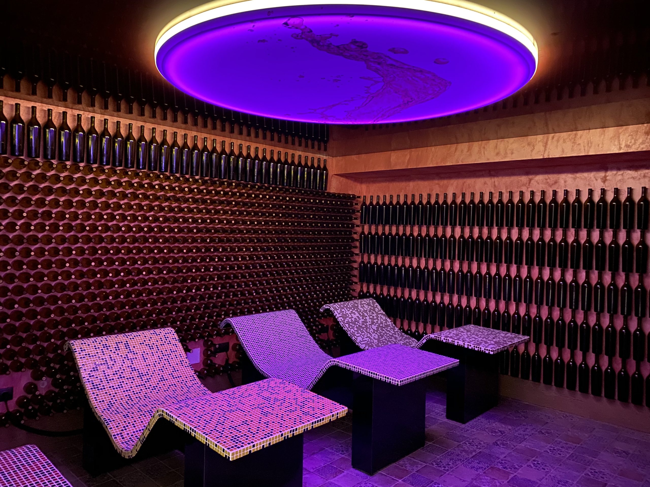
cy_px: 244
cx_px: 325
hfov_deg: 67.3
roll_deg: -0.6
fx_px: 488
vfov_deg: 53.1
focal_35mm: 26
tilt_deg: -1.9
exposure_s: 1/8
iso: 800
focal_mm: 4.25
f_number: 1.8
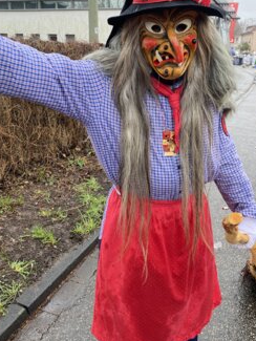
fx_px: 315
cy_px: 135
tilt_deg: -16.0
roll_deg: +0.2
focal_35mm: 32
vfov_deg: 56.3
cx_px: 144
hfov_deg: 44.1
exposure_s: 1/122
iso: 80
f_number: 1.8
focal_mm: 4.25
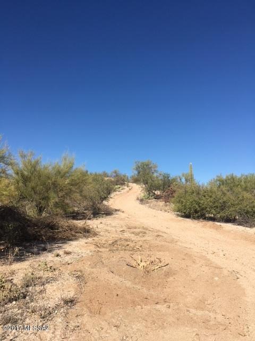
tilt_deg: +7.9
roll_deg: +1.0
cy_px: 170
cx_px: 128
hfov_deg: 48.2
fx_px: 285
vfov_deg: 61.7
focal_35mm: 29
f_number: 2.2
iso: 25
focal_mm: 4.15
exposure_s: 1/1748
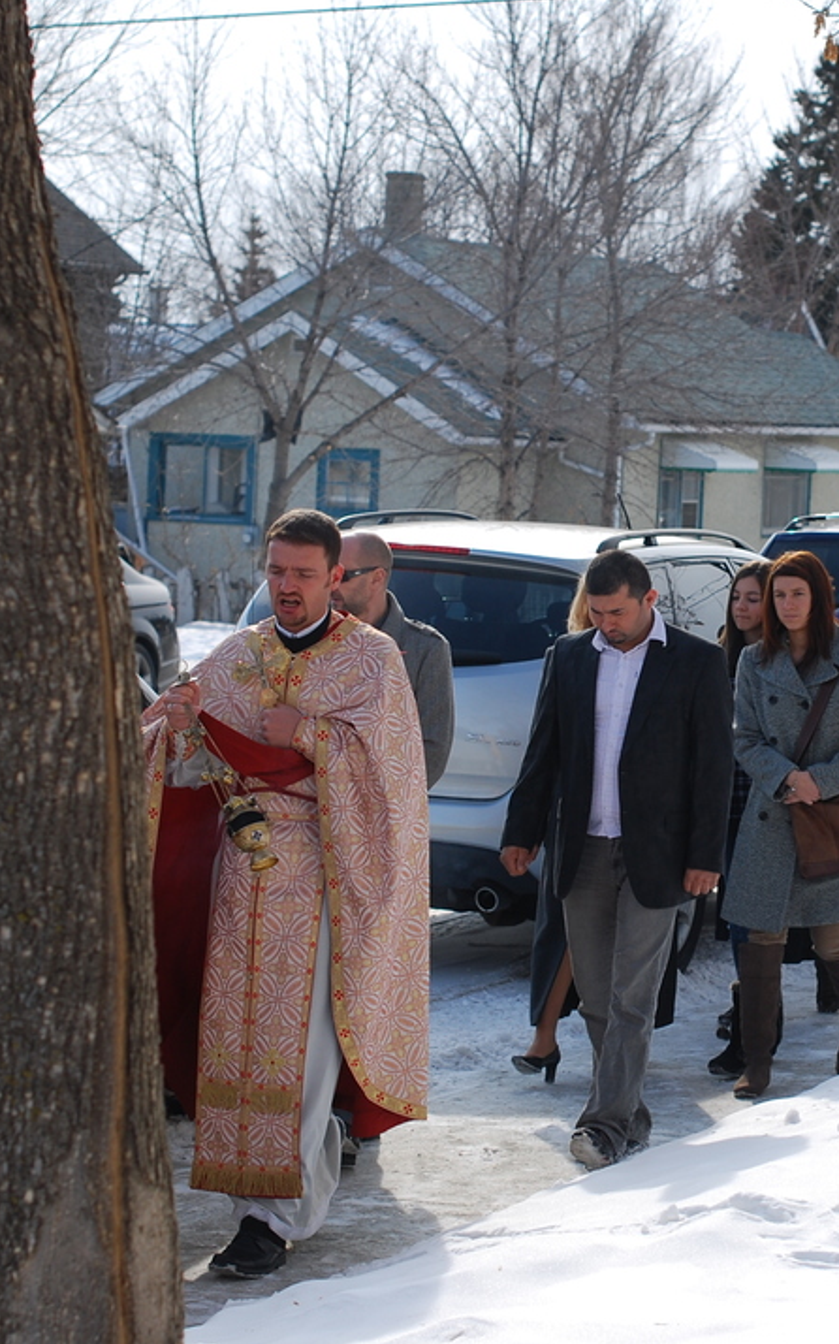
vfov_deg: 18.1
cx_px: 673
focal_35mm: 115
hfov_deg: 11.3
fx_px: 4209
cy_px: 669
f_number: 4
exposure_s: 1/500
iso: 100
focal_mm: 50
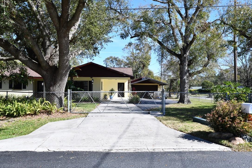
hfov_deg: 54.4
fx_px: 245
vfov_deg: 37.9
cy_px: 84
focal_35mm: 35
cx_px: 126
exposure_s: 1/640
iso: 800
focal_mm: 35
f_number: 10
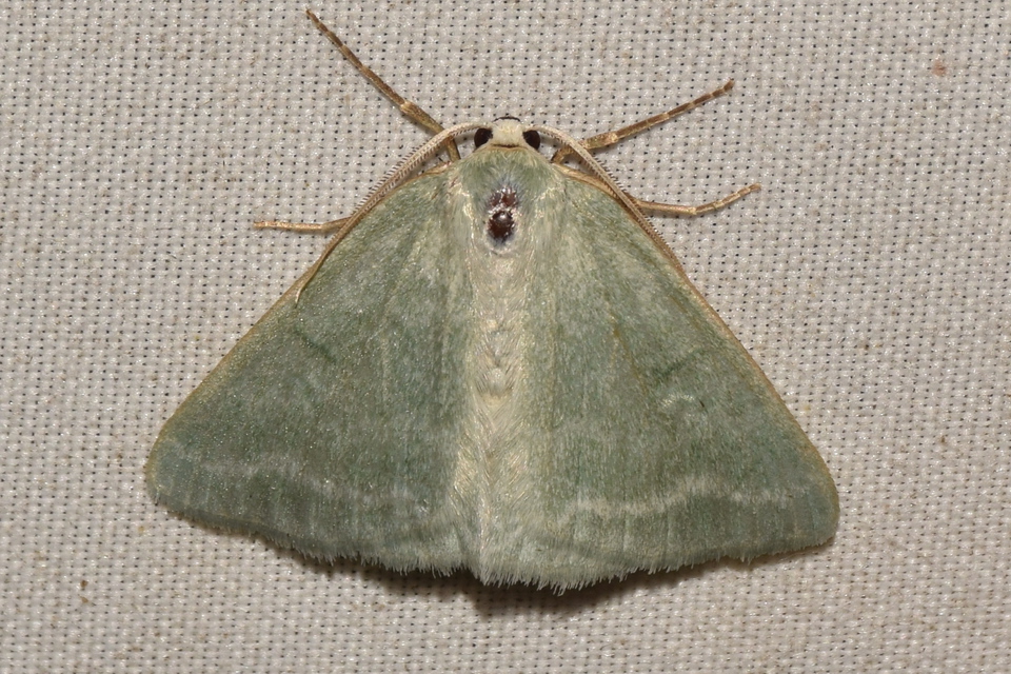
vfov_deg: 6.5
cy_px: 337
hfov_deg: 9.8
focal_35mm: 210
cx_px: 506
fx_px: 5897
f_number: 14
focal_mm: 140
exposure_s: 1/160
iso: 125
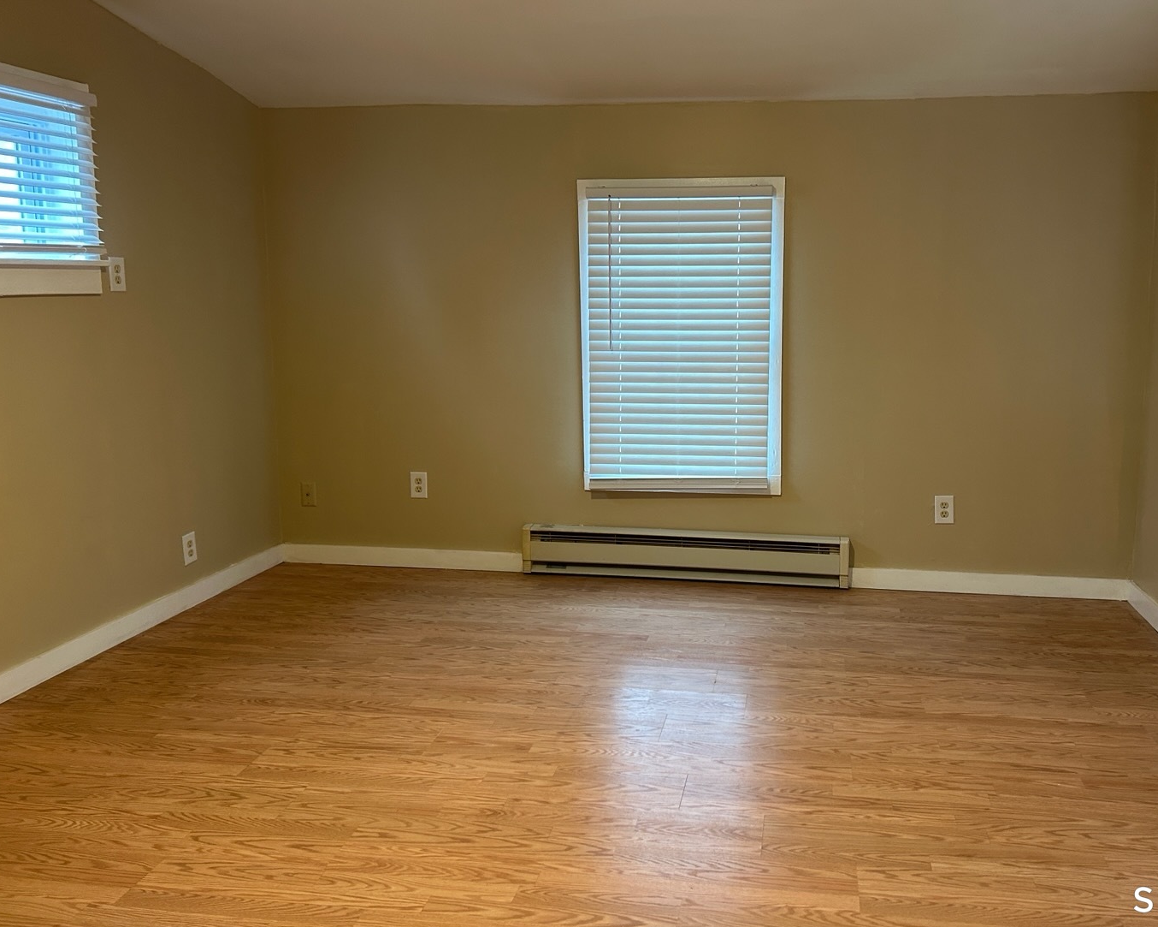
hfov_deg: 58.5
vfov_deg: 48.4
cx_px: 661
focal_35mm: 30
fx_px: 1028
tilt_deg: -6.7
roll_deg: +0.4
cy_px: 418
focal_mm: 5.7
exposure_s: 1/60
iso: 160
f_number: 1.5
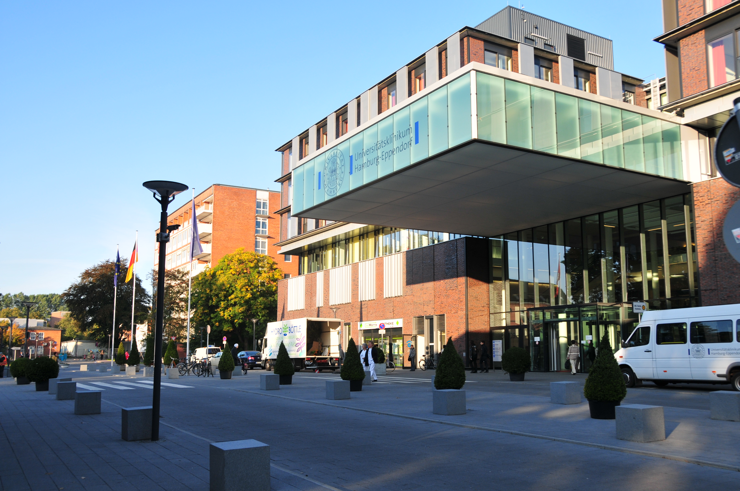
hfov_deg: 57.3
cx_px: 370
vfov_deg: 39.9
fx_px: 678
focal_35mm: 33
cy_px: 246
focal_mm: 22
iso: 200
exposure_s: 1/200
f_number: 7.1
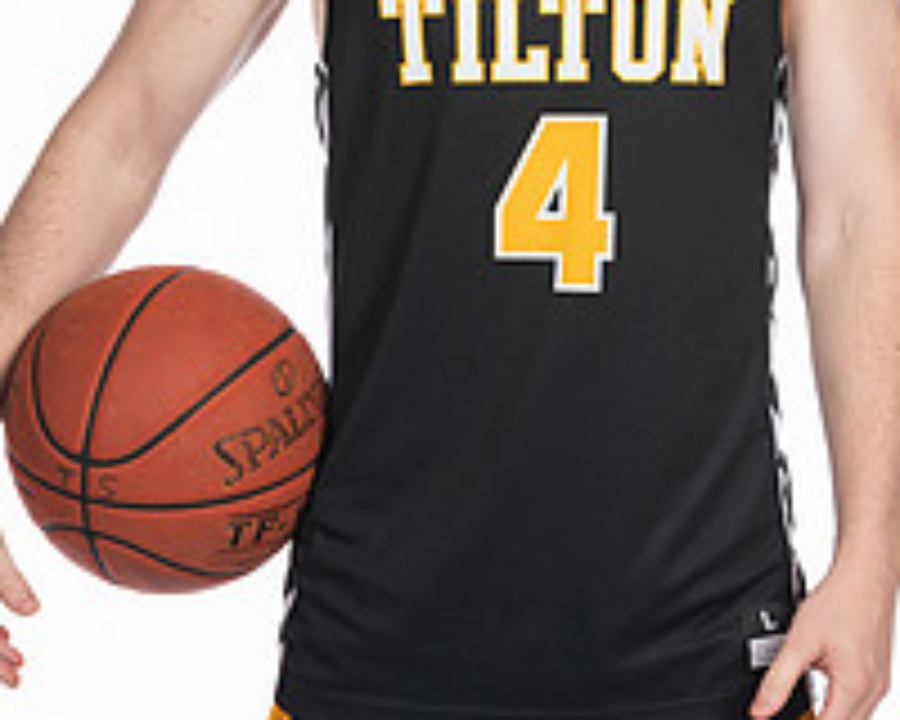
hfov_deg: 4.5
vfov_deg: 3.6
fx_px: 11400
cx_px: 540
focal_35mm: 428
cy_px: 36
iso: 100
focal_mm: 135
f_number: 5.6
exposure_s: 1/100
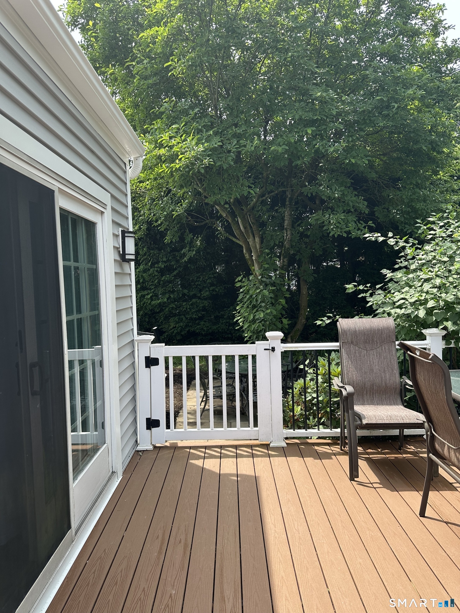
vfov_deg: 71.6
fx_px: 425
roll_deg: +1.6
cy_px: 306
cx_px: 230
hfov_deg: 56.8
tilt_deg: -1.6
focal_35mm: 24
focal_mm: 6.86
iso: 80
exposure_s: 1/1241
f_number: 1.78
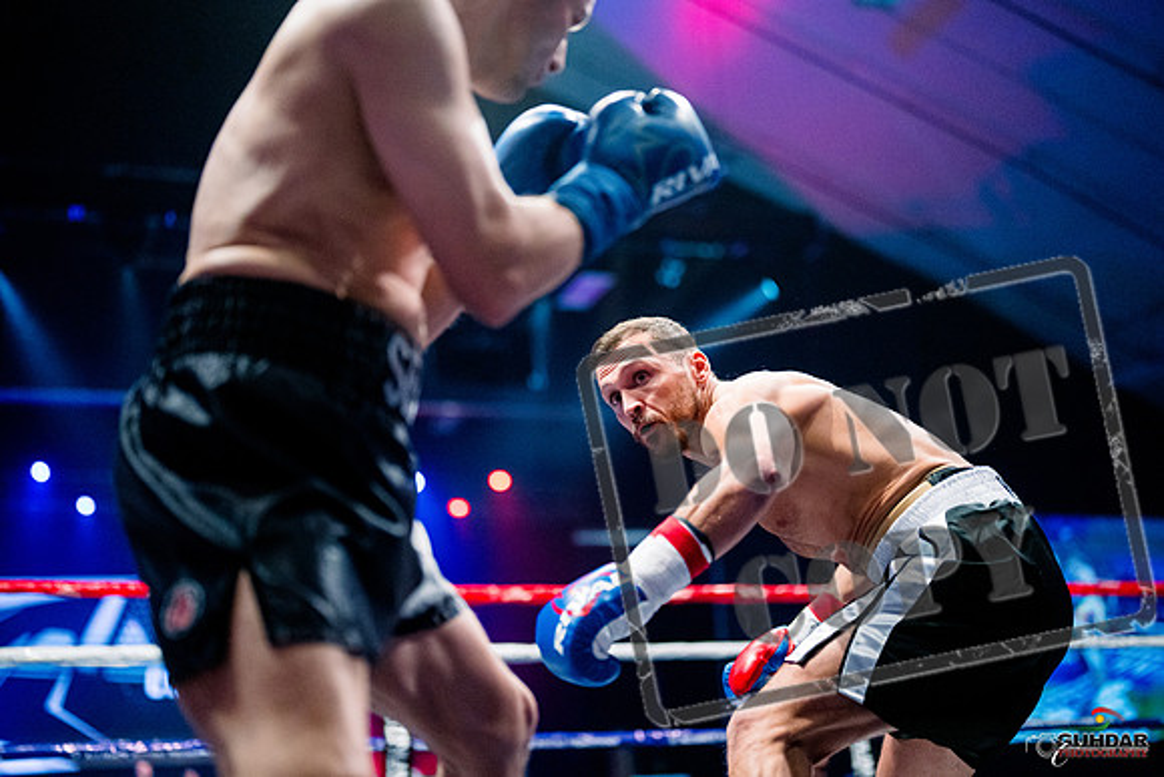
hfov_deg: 36.9
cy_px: 388
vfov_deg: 25.1
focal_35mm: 54
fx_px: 1742
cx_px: 582
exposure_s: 1/1600
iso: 6400
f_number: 1.4
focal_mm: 50
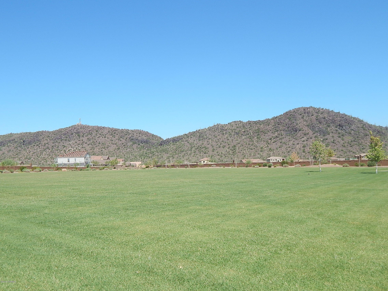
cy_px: 146
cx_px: 194
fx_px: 426
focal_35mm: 38
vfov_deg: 37.7
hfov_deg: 49.0
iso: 125
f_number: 3.4
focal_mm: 6.8
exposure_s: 1/1250
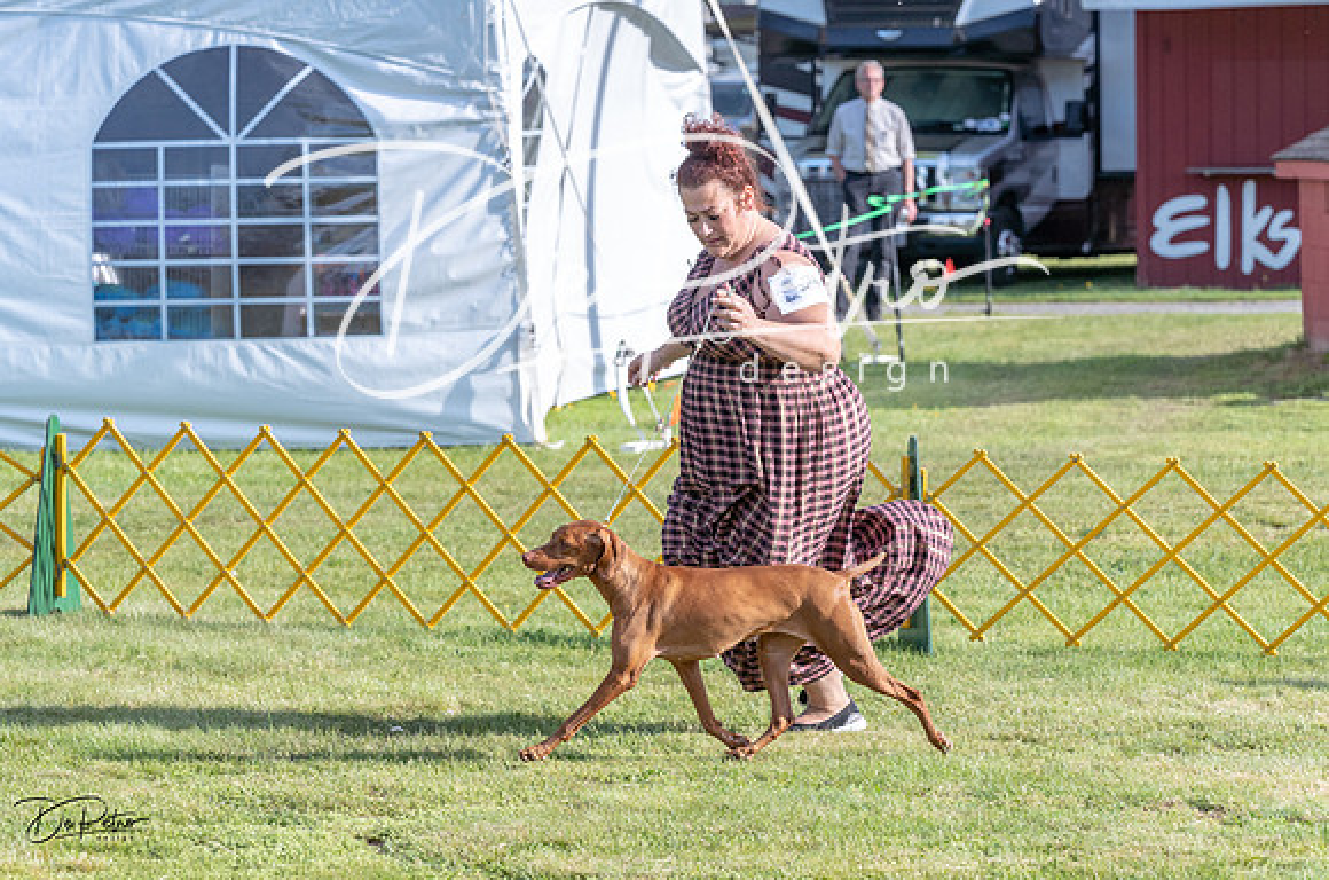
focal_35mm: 151
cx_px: 670
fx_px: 5559
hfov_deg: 13.6
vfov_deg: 9.0
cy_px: 433
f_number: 5.6
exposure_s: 1/1250
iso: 500
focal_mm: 130
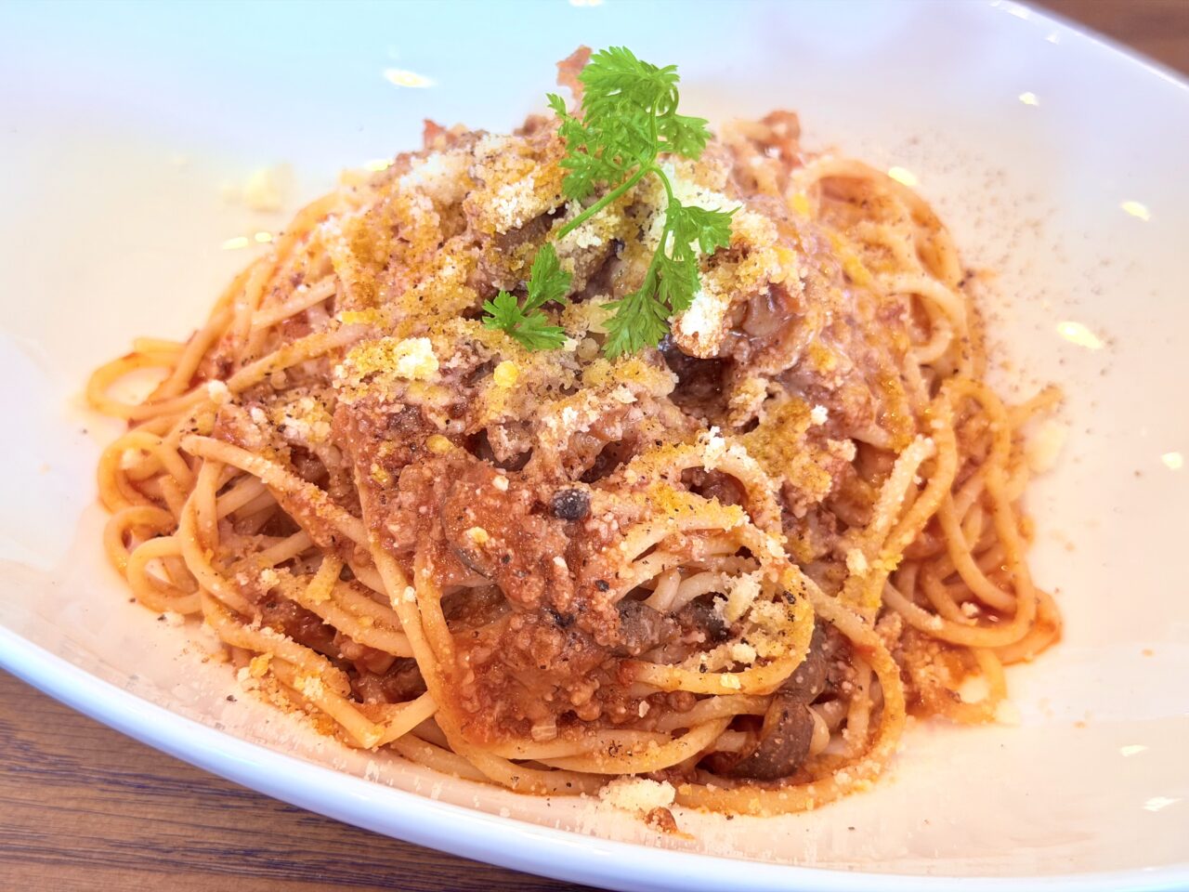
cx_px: 594
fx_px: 1649
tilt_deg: -45.8
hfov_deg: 39.7
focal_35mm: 48
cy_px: 446
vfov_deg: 30.3
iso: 80
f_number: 1.78
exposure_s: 1/122
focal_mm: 6.76
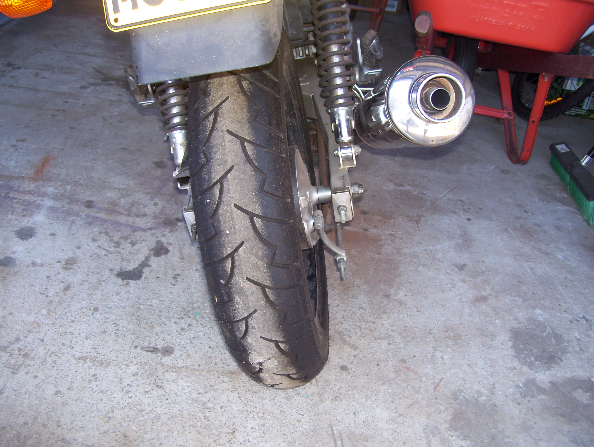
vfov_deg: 39.7
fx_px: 619
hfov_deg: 51.3
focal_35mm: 36
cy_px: 224
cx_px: 297
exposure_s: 1/60
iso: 80
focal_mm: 6
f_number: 2.7
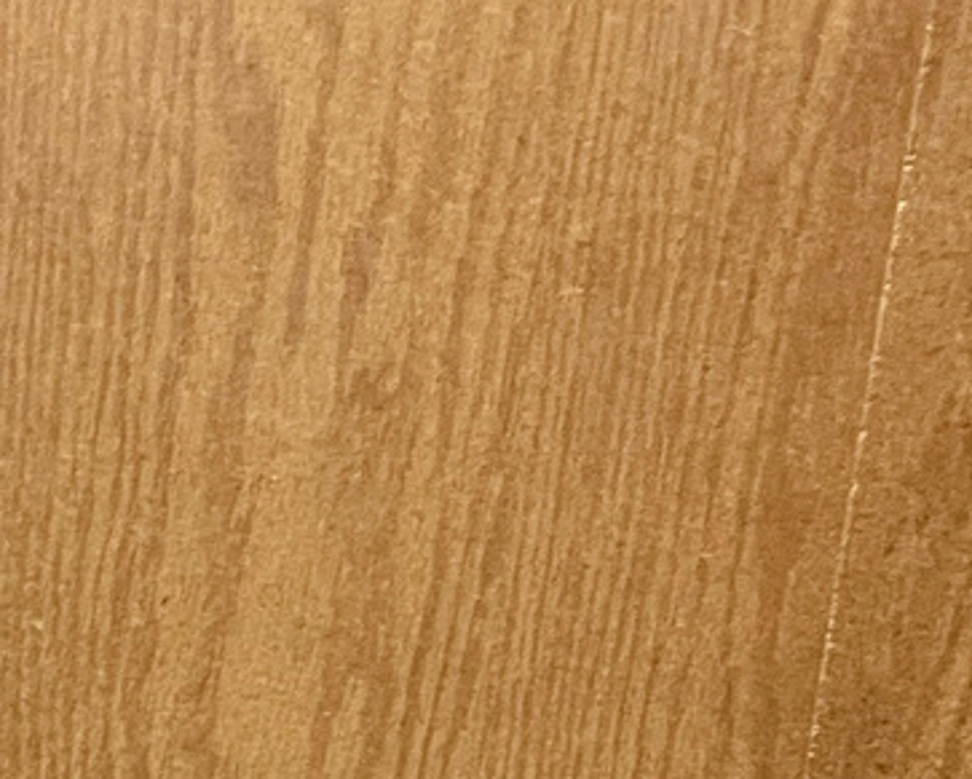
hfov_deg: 11.9
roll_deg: -1.1
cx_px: -1009
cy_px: 1435
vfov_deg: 10.2
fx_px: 4117
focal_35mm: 143
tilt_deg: -16.6
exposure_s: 1/60
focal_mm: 5.7
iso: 125
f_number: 1.5
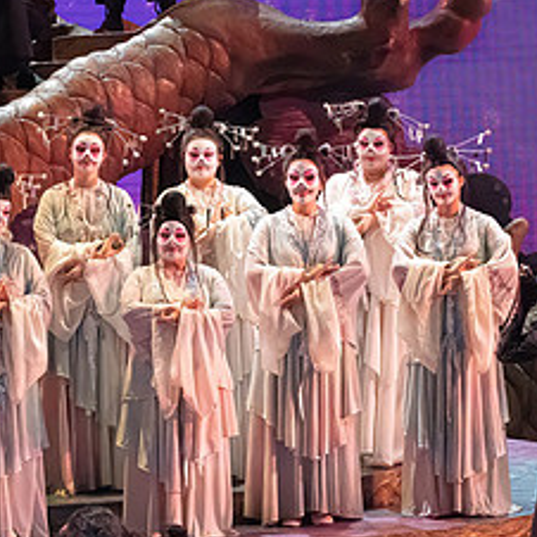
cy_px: 450
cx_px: 83
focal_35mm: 378
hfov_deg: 4.6
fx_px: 6634
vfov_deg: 4.6
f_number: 10
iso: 20000
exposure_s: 1/1000
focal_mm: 173
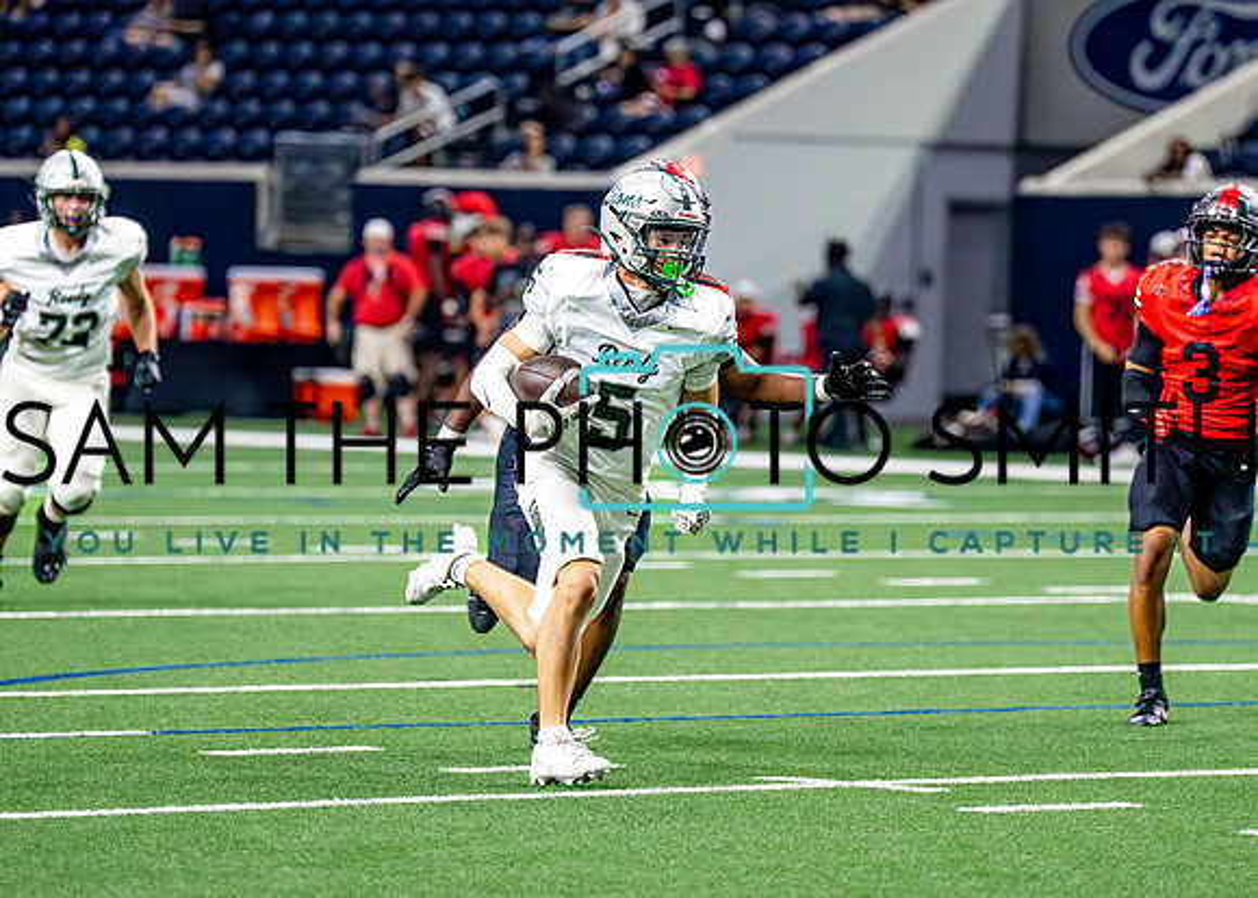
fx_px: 9255
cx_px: 730
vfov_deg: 5.6
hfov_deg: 7.8
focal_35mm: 259
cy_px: 505
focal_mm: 157
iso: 5000
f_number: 2.8
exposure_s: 1/2000
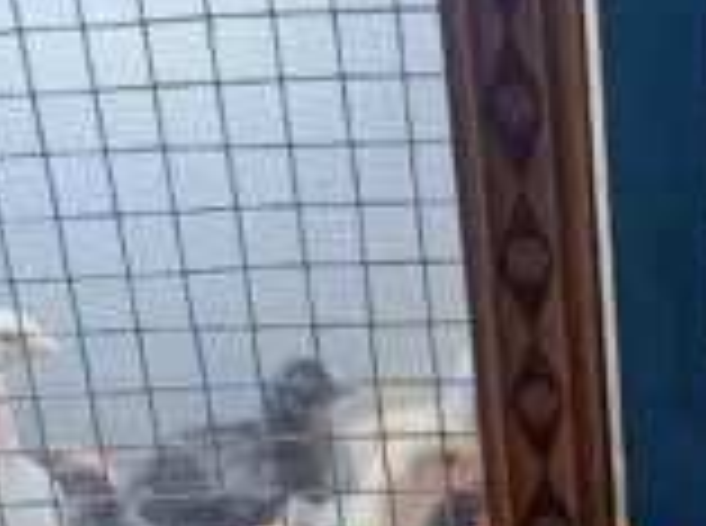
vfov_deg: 15.2
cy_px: 589
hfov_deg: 20.7
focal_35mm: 94
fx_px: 1913
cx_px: 549
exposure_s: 1/100
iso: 500
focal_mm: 6.11
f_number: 1.7
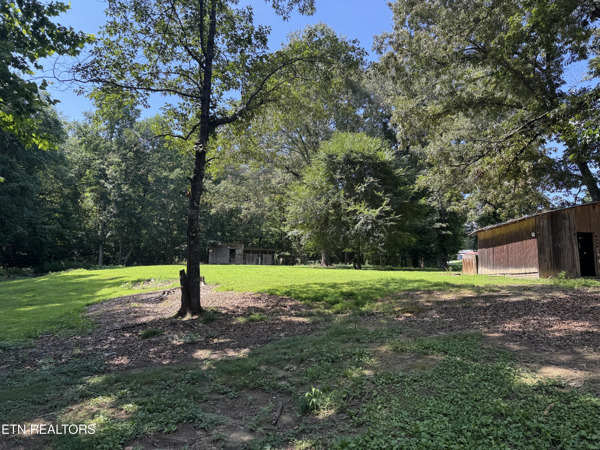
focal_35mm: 24
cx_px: 300
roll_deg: -0.1
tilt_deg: +9.8
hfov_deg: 71.6
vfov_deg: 56.8
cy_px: 225
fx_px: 416
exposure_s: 1/615
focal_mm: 6.76
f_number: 1.78
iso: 80
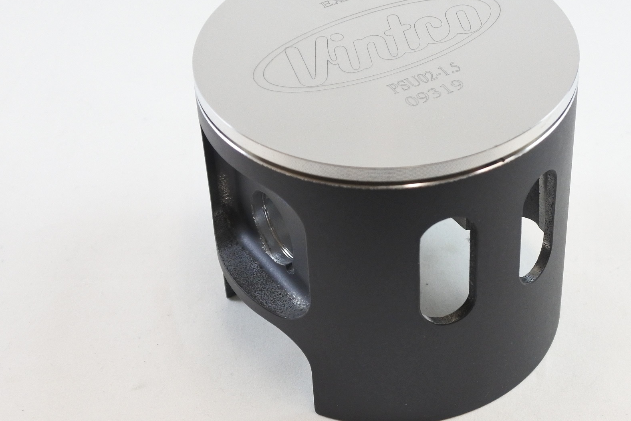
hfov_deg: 35.0
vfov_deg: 23.8
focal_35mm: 57
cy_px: 187
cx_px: 373
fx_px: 999
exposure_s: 1/125
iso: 560
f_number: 4.5
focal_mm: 16.5
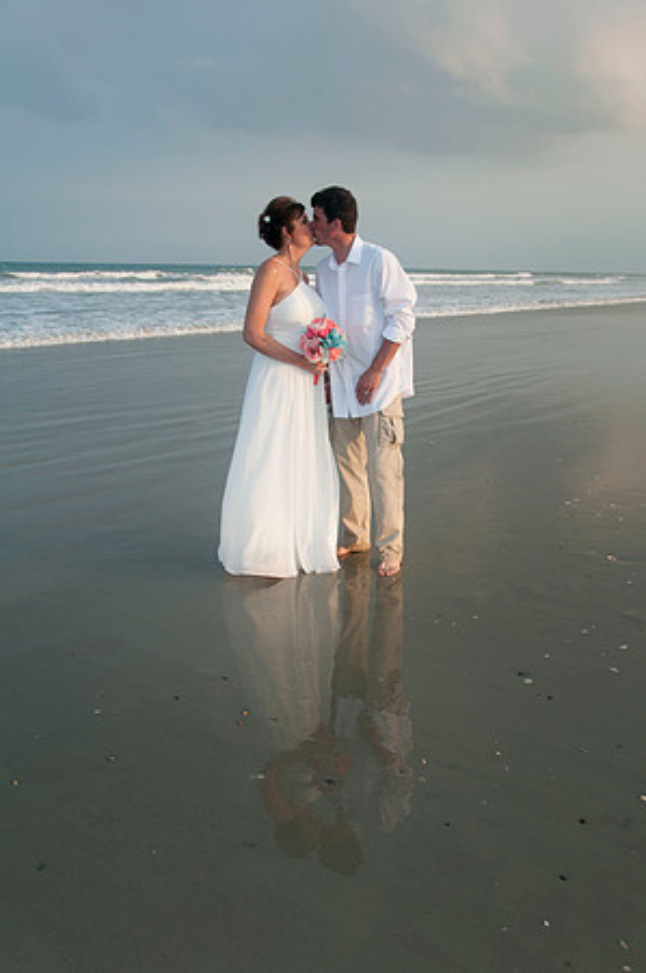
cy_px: 486
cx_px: 323
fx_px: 890
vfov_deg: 57.3
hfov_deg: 39.9
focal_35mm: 33
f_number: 5.6
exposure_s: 1/250
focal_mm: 22
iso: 100
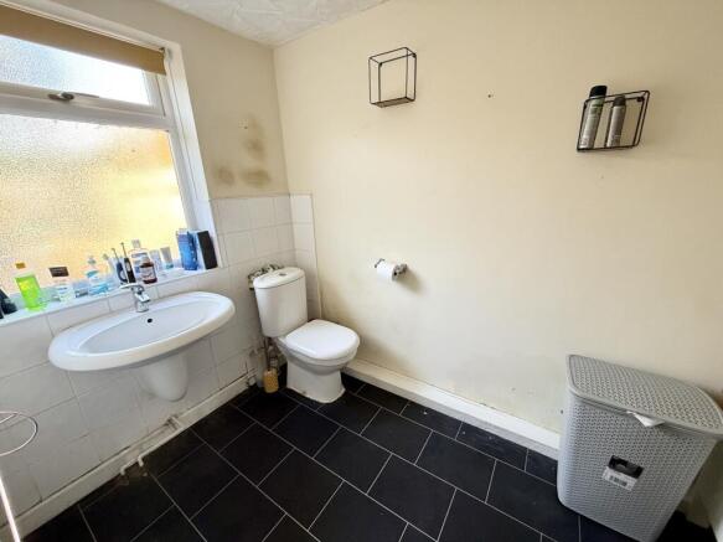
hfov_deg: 102.1
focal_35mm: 14
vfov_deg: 85.7
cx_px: 362
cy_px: 271
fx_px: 292
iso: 250
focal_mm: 2.22
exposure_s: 1/99
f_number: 2.2
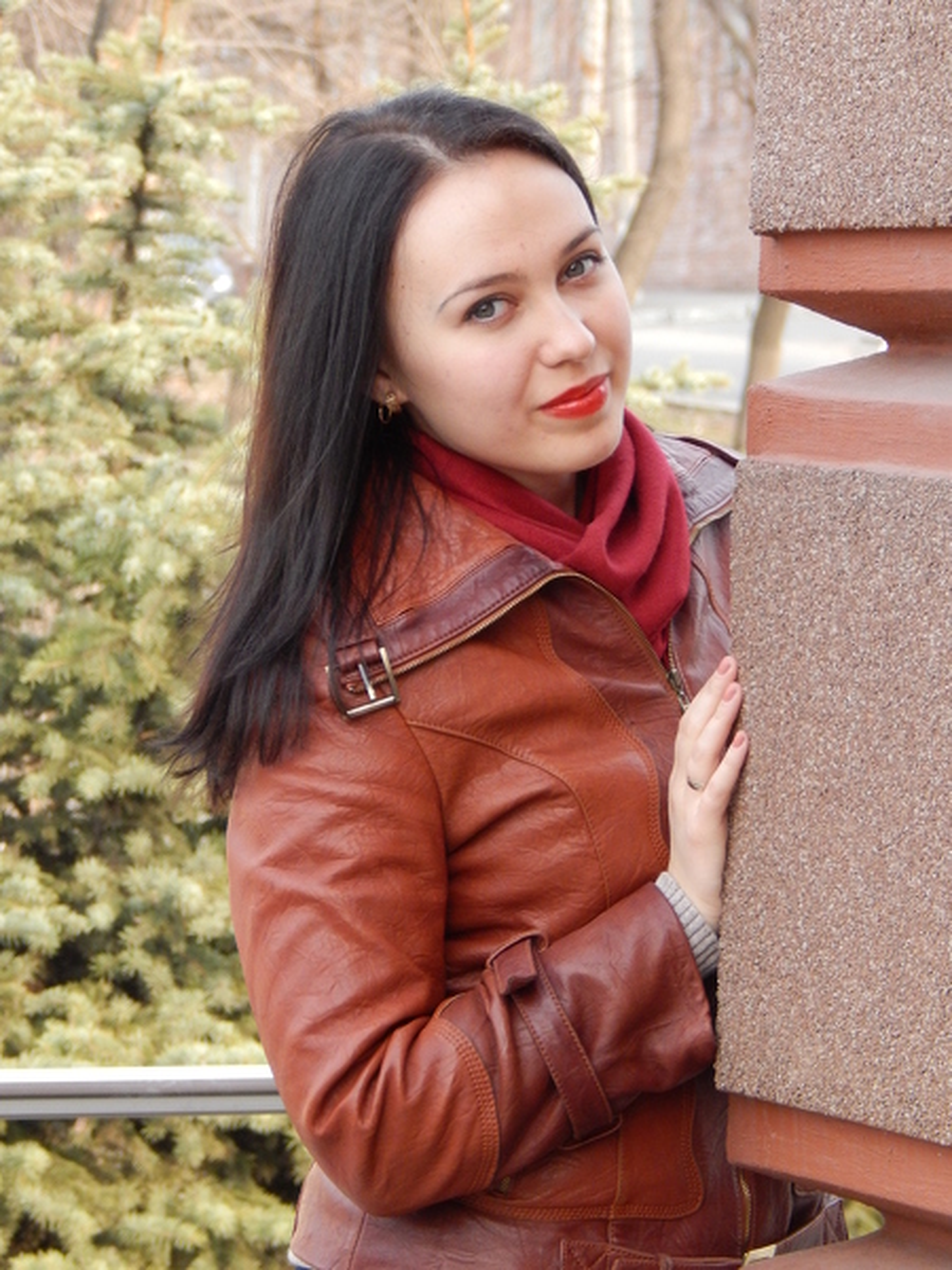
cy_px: 635
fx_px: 8581
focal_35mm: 234
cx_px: 476
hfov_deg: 6.4
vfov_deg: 8.5
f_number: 5.6
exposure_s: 1/125
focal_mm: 41.7
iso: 400
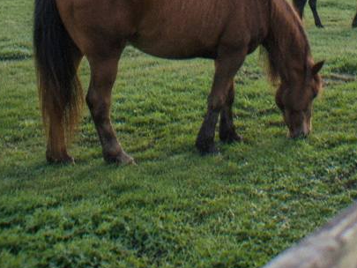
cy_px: 8
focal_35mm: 95
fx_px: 980
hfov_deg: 19.4
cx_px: 430
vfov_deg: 15.3
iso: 500
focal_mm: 40
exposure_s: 1/800
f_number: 5.6
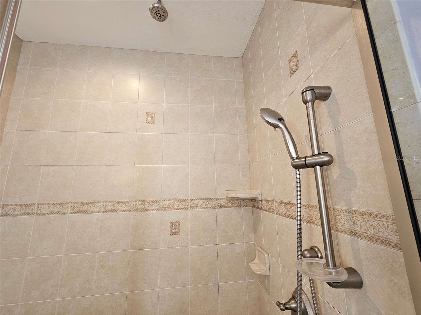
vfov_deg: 89.9
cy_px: 158
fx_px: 158
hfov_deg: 106.2
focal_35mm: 13
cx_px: 210
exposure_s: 1/60
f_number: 2.2
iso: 100
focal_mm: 2.2
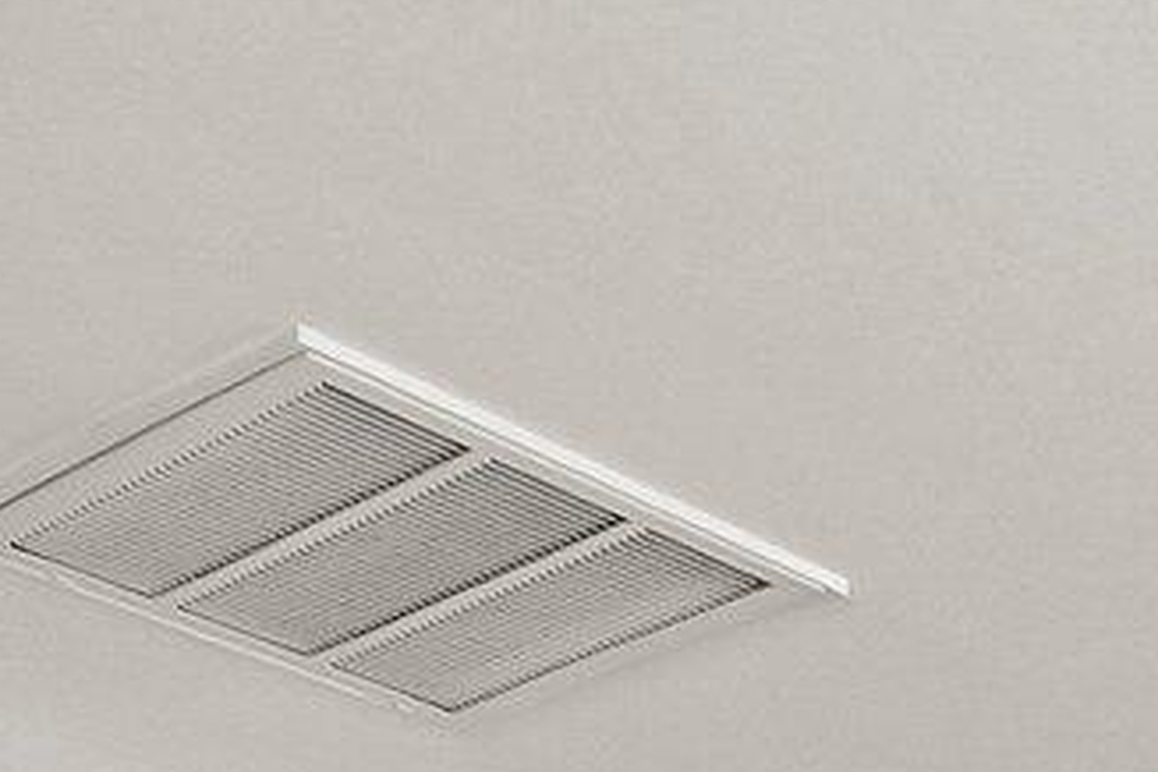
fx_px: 3023
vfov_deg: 10.9
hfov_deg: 14.9
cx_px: 2663
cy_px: 2162
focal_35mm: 94
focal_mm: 10
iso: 400
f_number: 8
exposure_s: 1/10
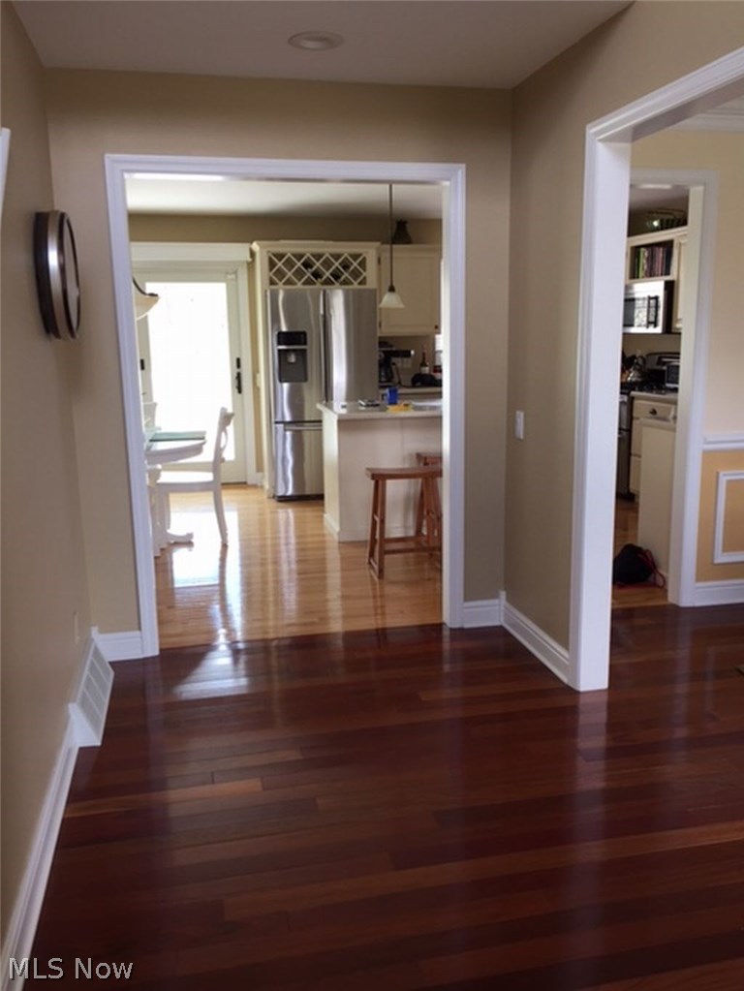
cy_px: 496
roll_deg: +0.3
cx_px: 372
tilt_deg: -10.7
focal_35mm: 29
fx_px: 831
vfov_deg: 61.6
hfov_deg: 48.3
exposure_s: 1/40
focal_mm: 4.15
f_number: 2.2
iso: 32
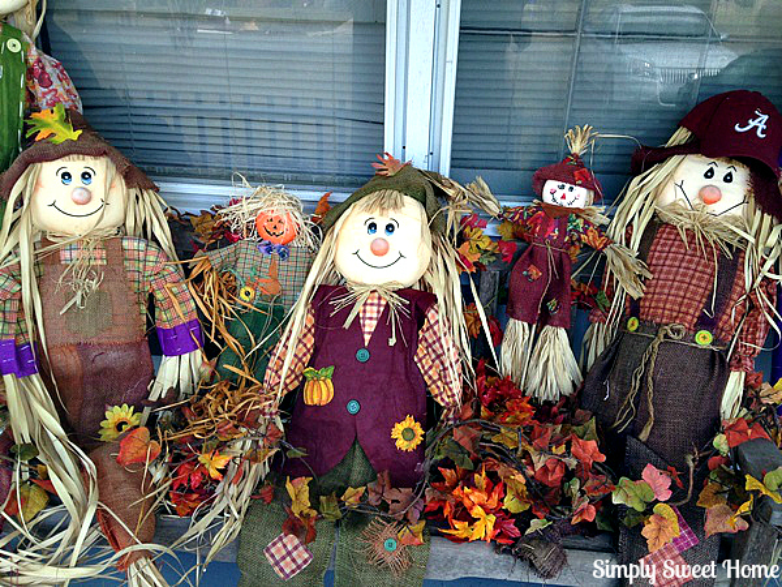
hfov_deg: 55.4
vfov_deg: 42.9
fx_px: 745
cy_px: 294
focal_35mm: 33
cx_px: 391
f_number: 2.4
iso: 64
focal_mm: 4.12
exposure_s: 1/120
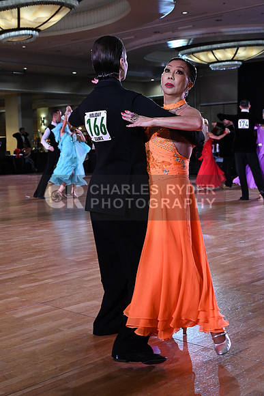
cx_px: 132
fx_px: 561
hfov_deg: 26.5
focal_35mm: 51
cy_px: 198
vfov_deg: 38.9
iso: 5000
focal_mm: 51
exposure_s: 1/320
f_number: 7.1
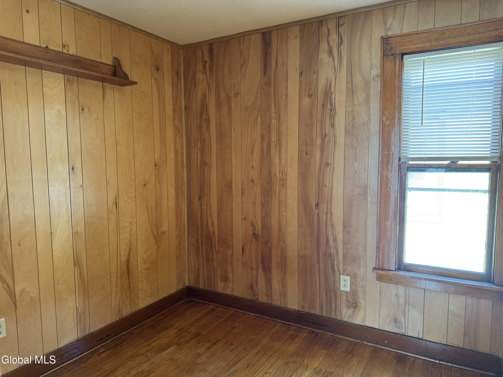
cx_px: 252
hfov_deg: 71.6
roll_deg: +0.5
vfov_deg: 56.8
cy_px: 188
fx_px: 349
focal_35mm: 24
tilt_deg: -5.0
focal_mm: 6.76
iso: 200
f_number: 1.78
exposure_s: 1/64
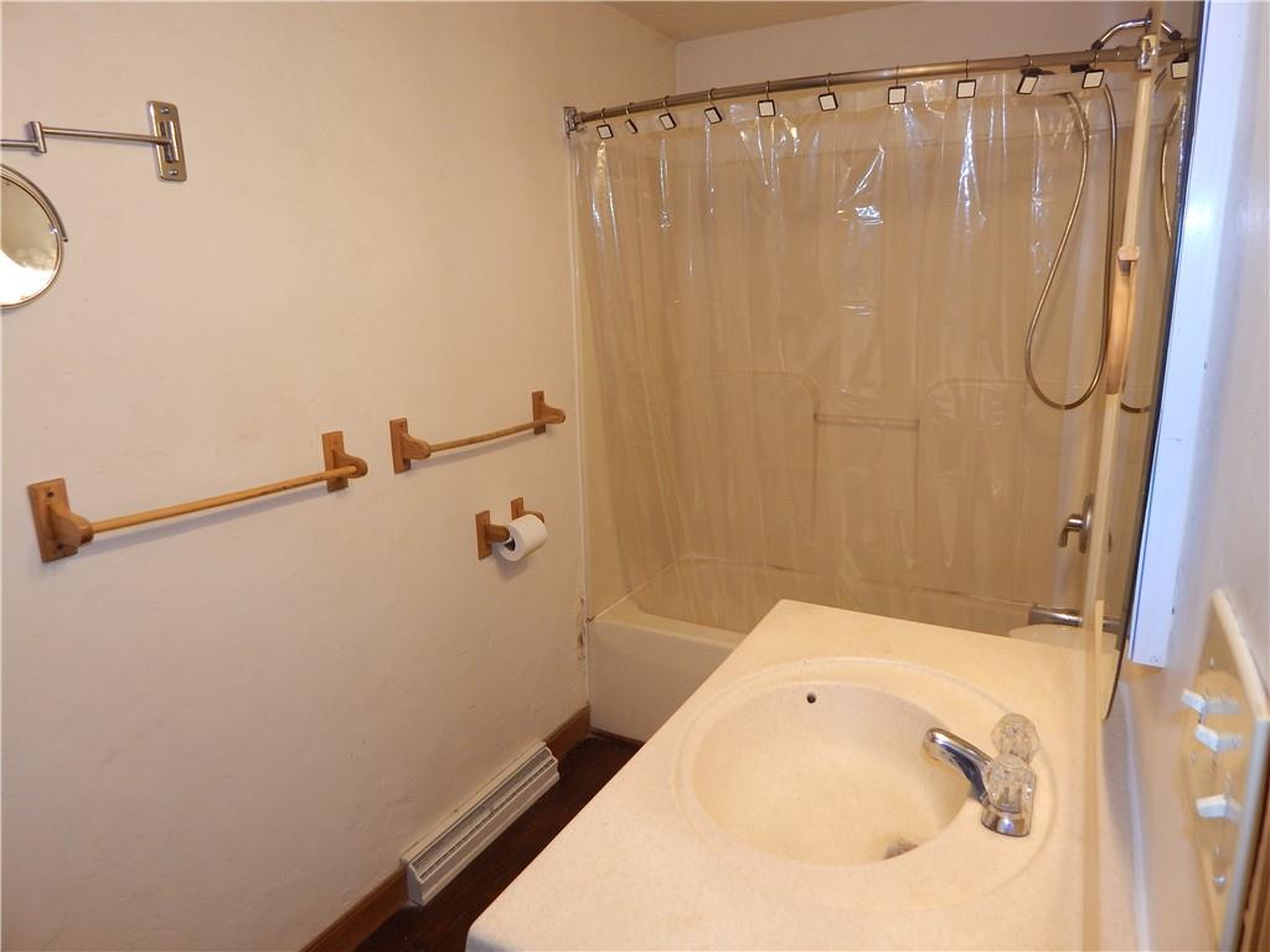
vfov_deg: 61.1
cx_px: 635
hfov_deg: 76.4
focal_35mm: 22
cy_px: 476
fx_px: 807
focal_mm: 4
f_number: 3
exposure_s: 1/30
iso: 140
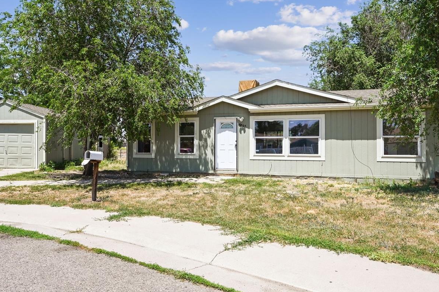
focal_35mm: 27
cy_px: 140
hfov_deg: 67.4
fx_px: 329
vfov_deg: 47.9
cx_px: 224
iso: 400
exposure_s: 1/500
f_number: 11
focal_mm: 20
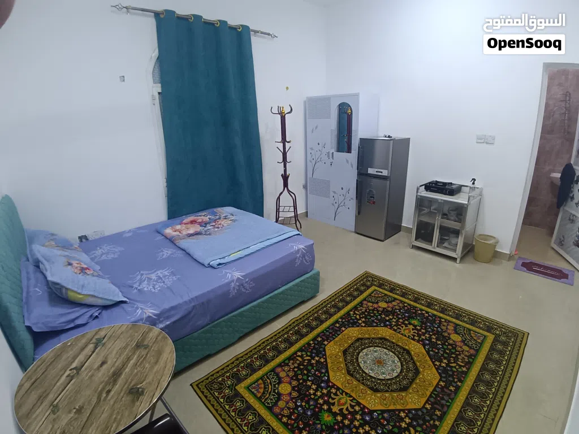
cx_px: 290
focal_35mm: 17
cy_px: 217
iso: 371
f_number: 2.2
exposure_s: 1/50
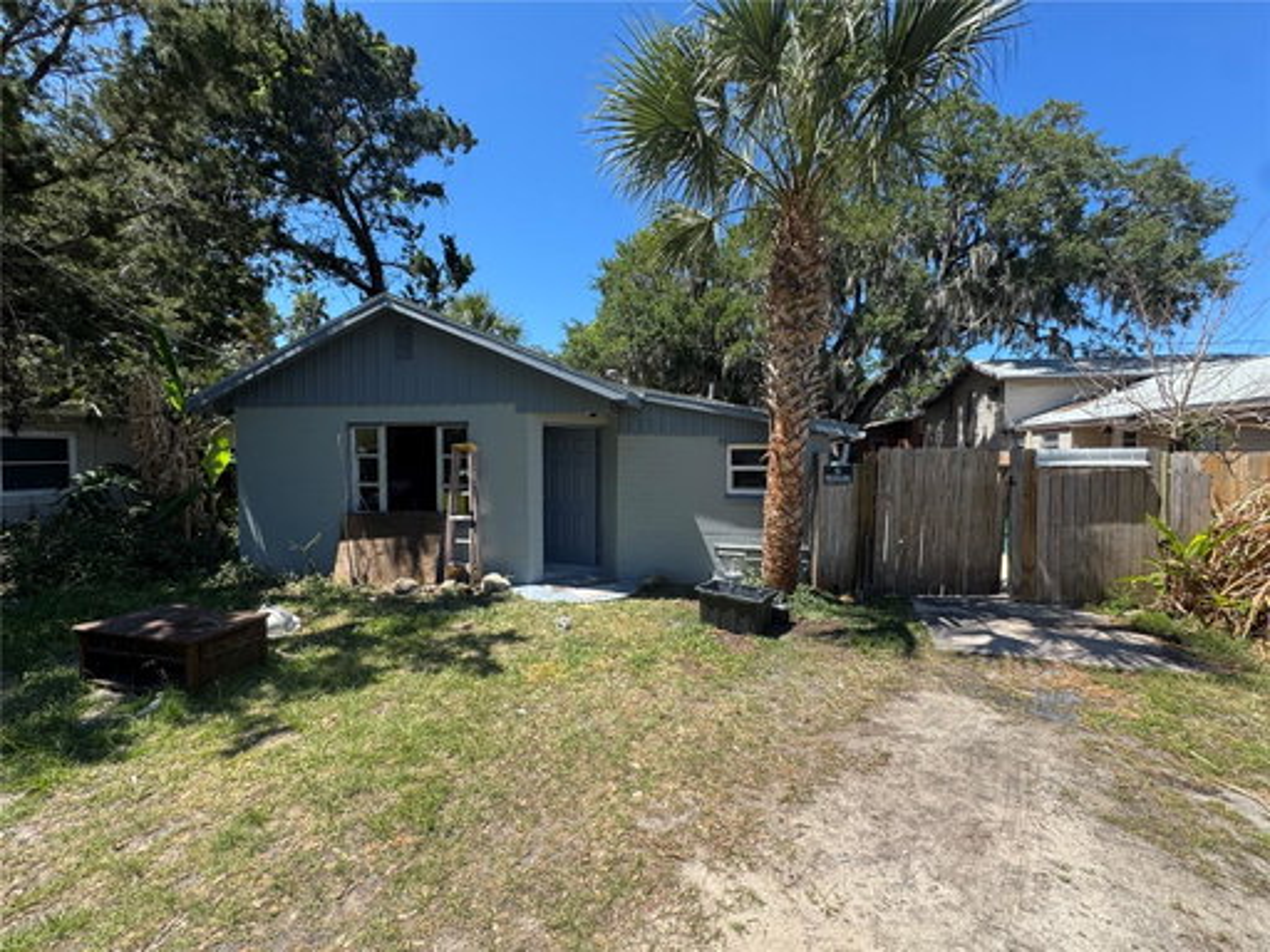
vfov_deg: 85.7
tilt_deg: -4.3
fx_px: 514
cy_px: 476
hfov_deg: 102.1
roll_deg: -0.3
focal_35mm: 14
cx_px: 635
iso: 40
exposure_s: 1/641
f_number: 2.2
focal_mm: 2.22
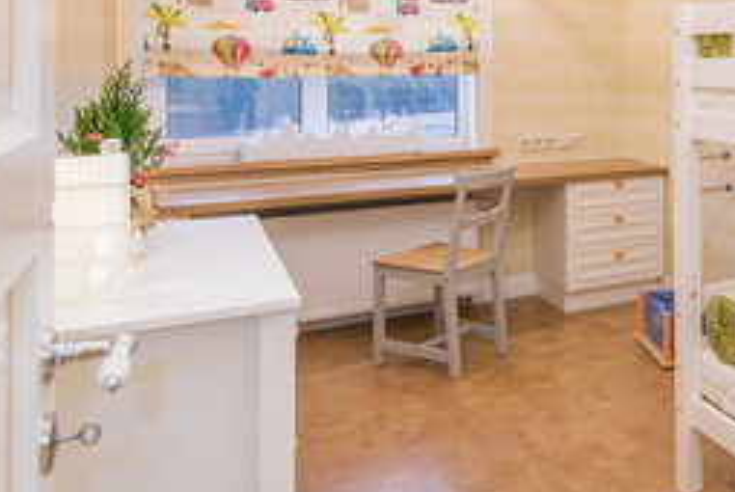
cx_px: 674
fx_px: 797
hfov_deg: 44.6
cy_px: 107
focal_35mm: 39
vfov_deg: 33.4
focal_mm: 16
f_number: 4
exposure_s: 1/50
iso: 400
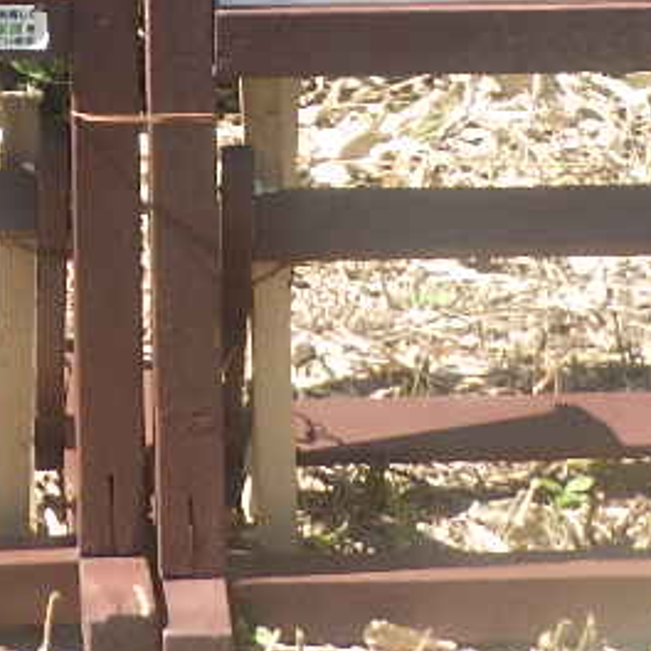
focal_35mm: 120
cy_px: -382
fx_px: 2553
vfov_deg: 13.5
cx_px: 94
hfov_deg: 14.4
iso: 125
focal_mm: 5
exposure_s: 1/320
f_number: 4.2
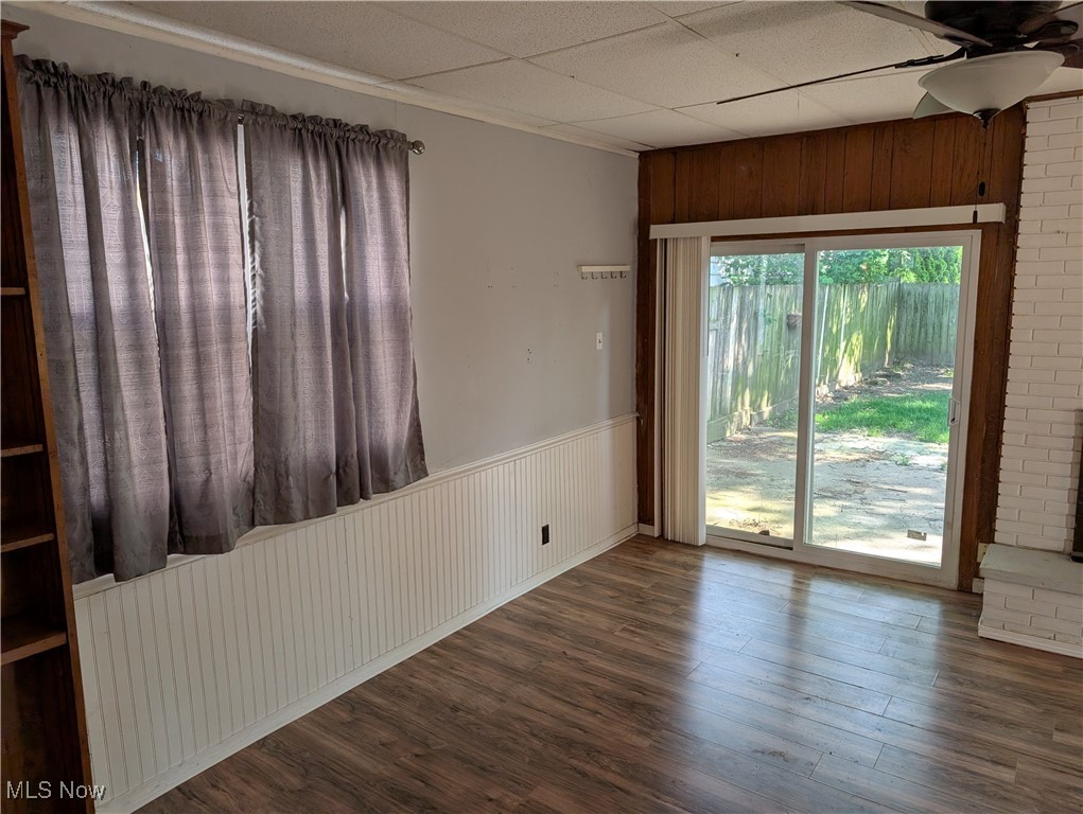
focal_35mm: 24
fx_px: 752
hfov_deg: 71.5
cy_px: 407
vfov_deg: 56.9
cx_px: 542
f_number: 1.68
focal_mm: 6.9
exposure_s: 1/280
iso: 211
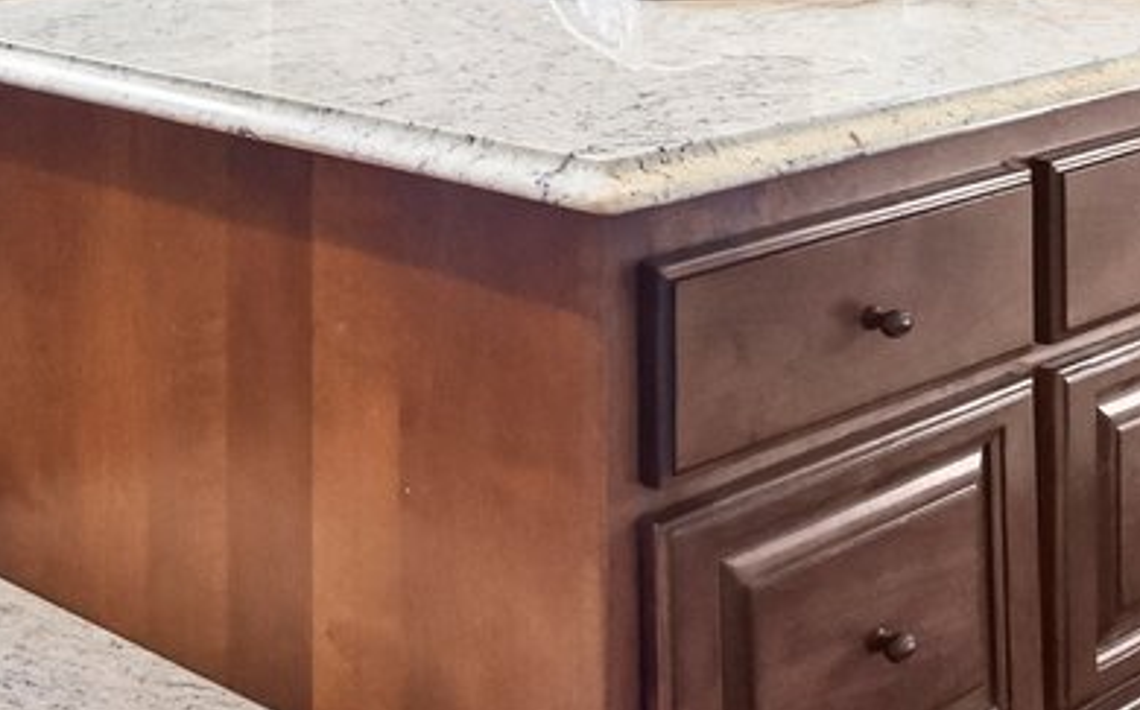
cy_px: -358
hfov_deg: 26.8
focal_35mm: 75
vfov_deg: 15.9
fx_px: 2328
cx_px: 175
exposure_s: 1/15
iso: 640
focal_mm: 14
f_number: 8
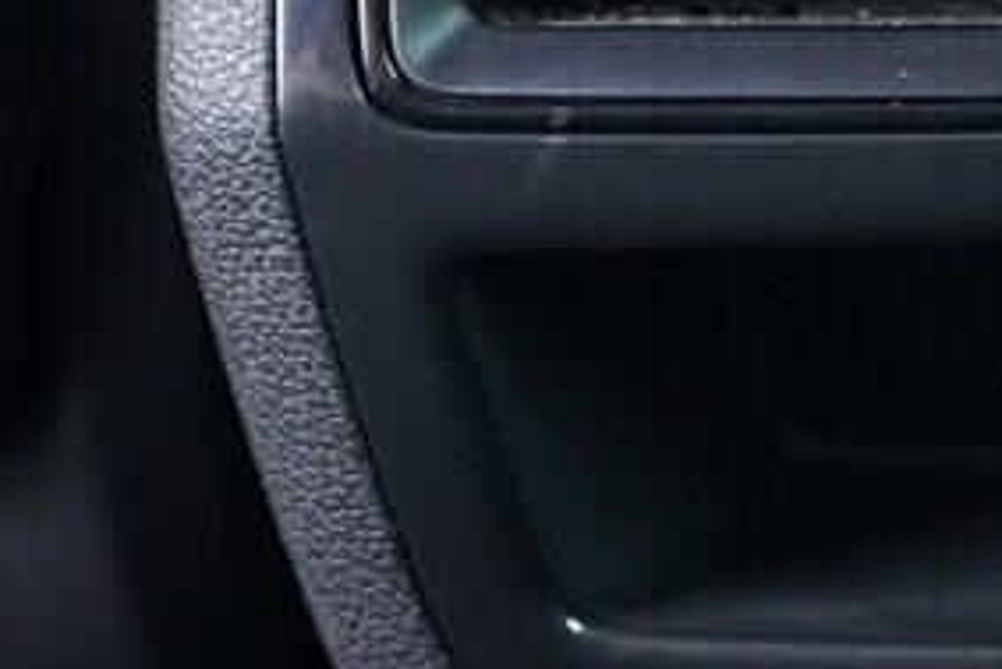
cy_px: -234
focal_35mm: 183
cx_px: 1161
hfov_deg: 11.0
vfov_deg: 7.4
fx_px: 5096
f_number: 2.8
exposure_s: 1/40
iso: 1600
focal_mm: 24
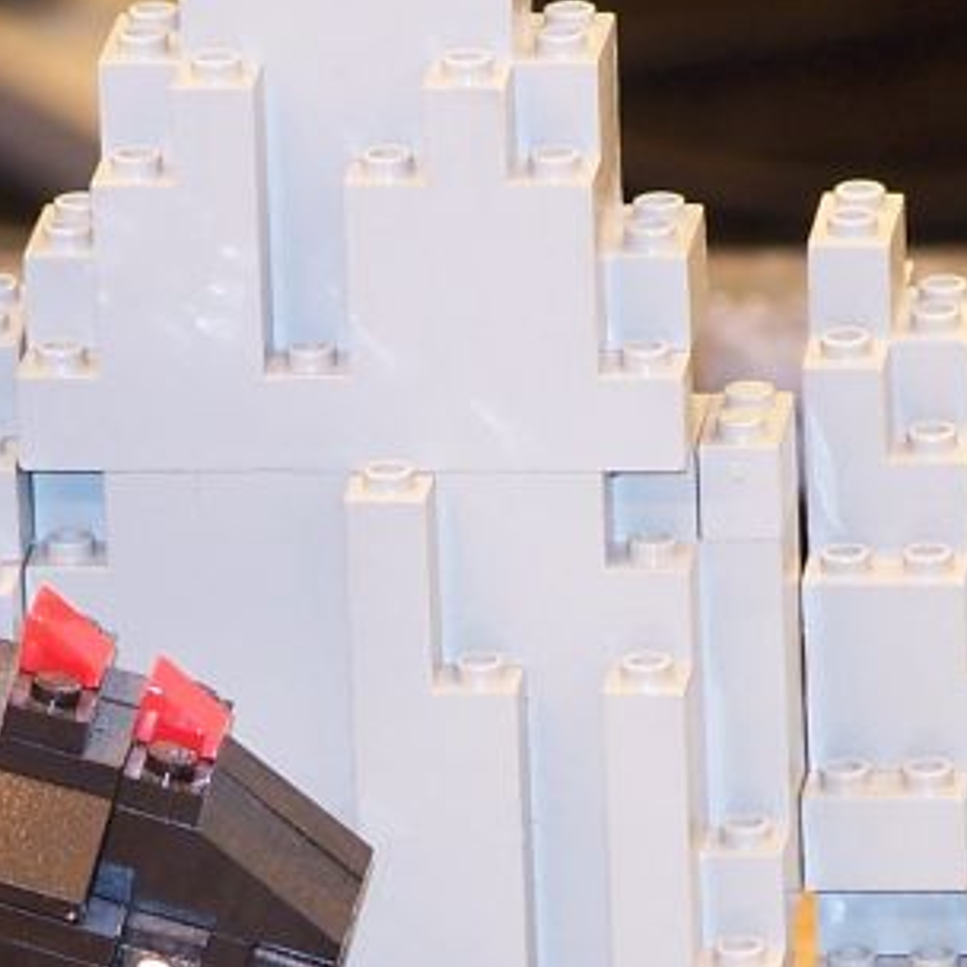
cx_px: 420
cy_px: 1053
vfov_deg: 2.8
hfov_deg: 2.8
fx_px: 19690
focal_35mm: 623
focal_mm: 34.6
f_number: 3.2
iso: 80
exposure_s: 1/2
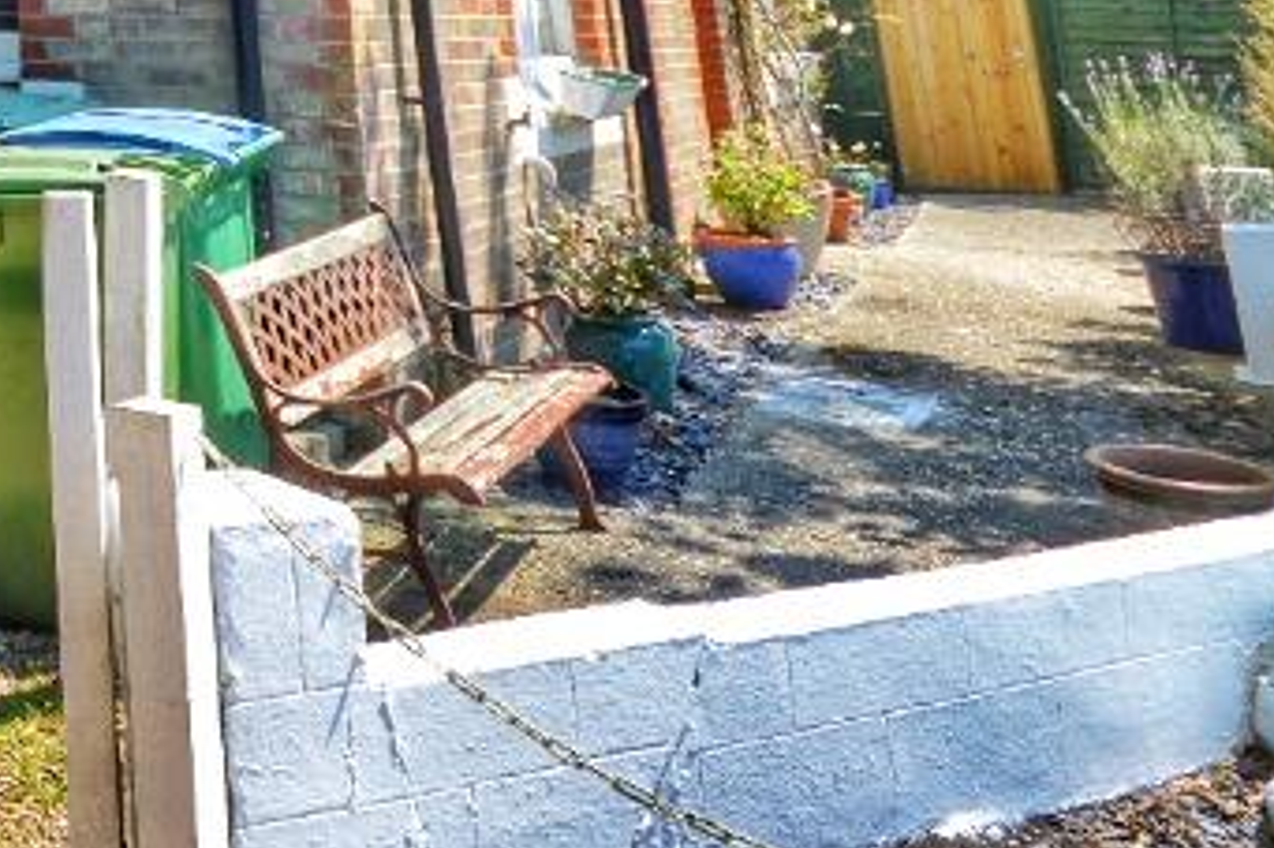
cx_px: -351
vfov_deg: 23.8
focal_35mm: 45
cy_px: -417
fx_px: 1592
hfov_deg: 33.2
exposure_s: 1/125
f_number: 6.3
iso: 100
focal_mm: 10
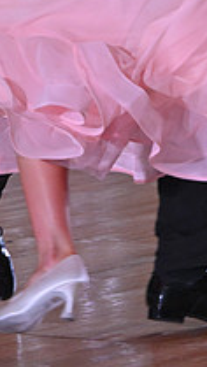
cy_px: -135
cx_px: 157
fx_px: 3162
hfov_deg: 3.7
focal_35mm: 325
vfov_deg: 6.6
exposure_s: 1/400
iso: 4000
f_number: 5.6
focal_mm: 112
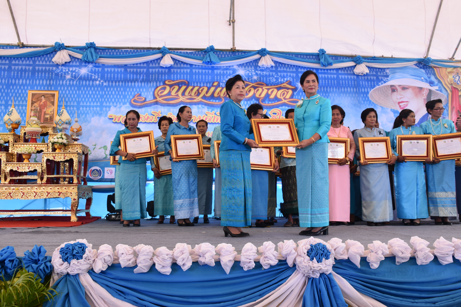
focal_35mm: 34
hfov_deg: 55.1
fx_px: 442
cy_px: 154
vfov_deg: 38.4
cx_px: 230
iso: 400
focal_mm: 23
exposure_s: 1/200
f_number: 7.1
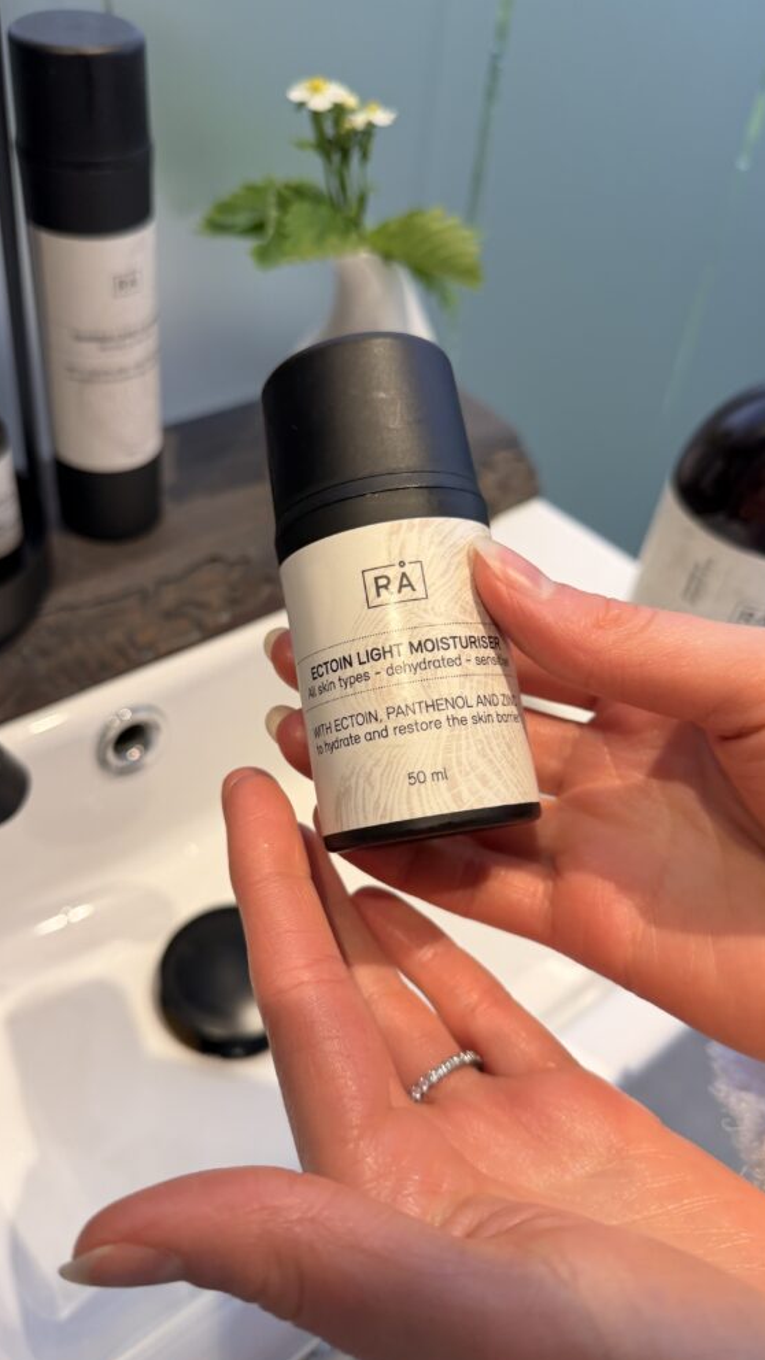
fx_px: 974
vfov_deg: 69.8
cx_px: 341
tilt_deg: -45.7
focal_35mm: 27
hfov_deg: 42.8
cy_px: 699
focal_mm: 6.76
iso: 125
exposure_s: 1/100
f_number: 1.78
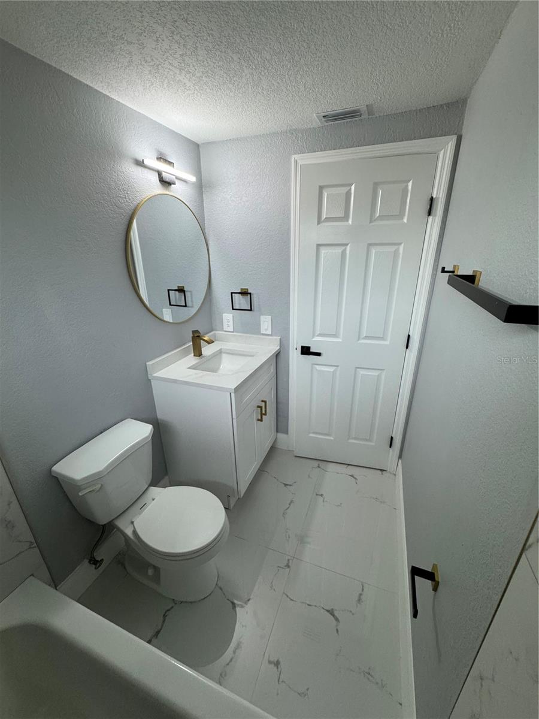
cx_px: 270
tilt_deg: -20.2
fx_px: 291
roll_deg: +0.5
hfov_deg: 85.7
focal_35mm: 14
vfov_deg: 102.1
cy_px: 360
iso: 200
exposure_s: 1/120
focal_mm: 2.22
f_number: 2.2
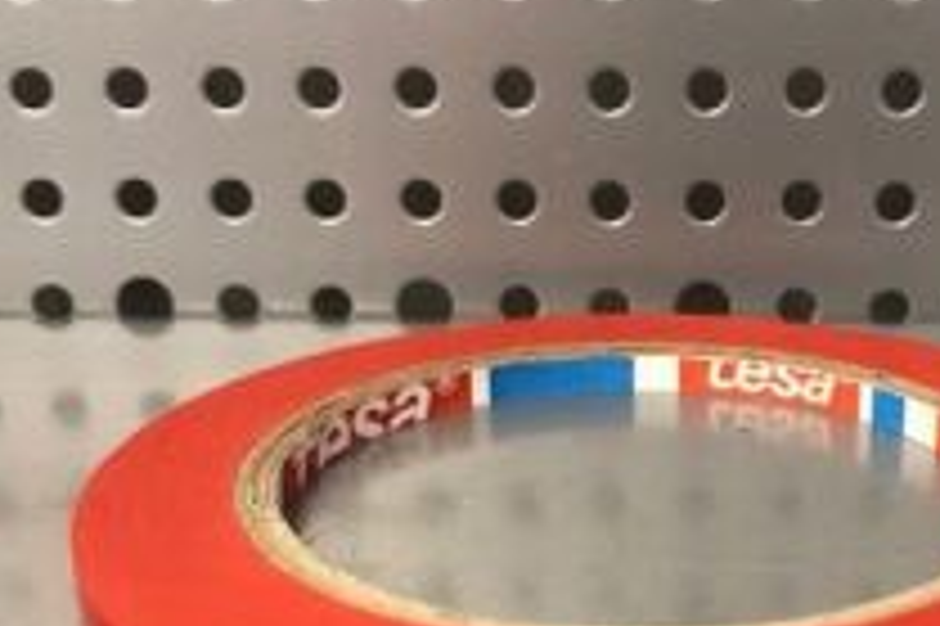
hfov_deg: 34.7
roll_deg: -1.3
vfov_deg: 23.6
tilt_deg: -20.6
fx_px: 1487
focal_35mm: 57
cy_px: 439
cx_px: 627
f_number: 1.8
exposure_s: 1/17
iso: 40
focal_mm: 3.99
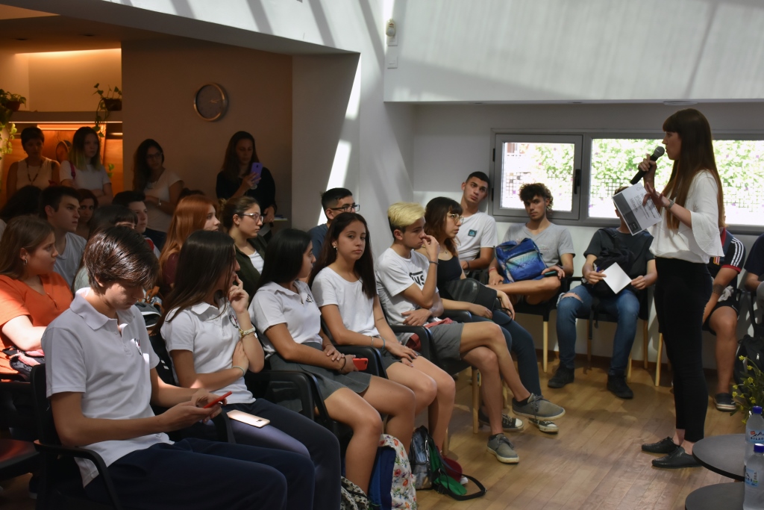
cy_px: 255
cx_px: 382
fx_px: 955
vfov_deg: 29.9
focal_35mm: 45
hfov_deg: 43.6
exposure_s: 1/160
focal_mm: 30
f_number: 6.3
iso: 800
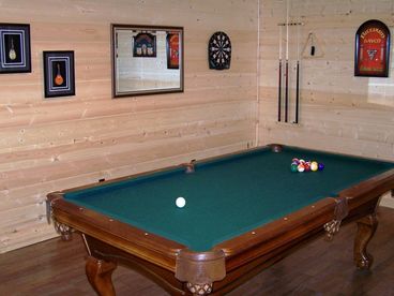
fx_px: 433
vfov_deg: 37.7
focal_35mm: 38
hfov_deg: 49.0
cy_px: 148
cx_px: 197
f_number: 2.8
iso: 160
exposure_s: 1/60
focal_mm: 6.3
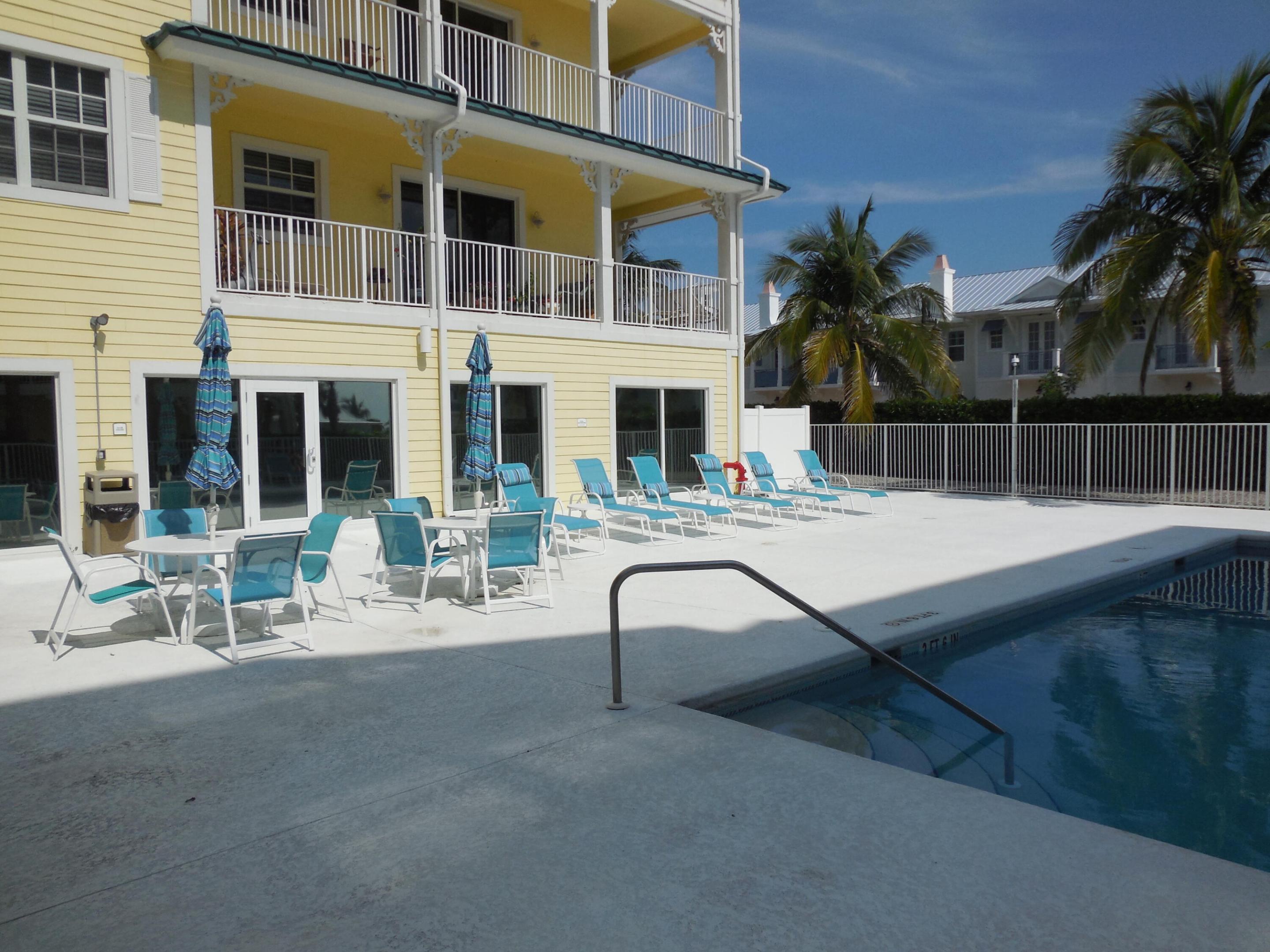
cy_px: 476
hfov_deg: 69.4
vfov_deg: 54.9
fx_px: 917
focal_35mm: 25
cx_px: 635
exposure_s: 1/1250
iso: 125
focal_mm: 4.5
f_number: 6.2
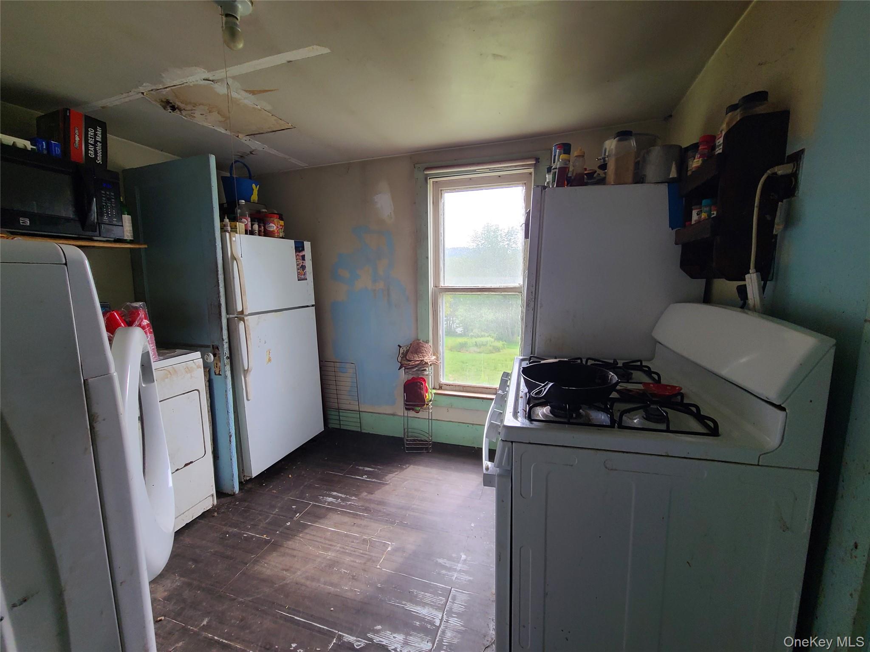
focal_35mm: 13
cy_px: 326
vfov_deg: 89.9
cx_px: 435
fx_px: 327
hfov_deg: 106.2
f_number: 2.2
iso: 100
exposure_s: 1/120
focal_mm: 2.2
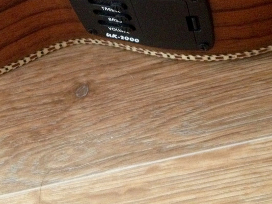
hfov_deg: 27.7
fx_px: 550
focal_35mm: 70
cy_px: 16
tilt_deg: -47.8
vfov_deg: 20.5
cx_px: 113
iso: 640
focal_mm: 4.28
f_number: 2.4
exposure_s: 1/15
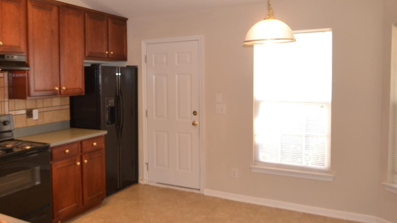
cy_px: 84
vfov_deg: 36.7
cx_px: 144
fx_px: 335
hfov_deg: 60.3
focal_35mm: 32
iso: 400
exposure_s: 1/60
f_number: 4
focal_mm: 13
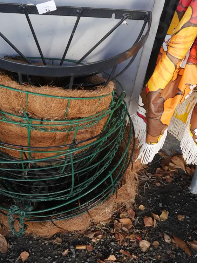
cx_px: 81
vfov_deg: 45.8
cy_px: 133
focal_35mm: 41
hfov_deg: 35.1
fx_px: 311
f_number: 5
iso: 200
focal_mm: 15
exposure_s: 1/160
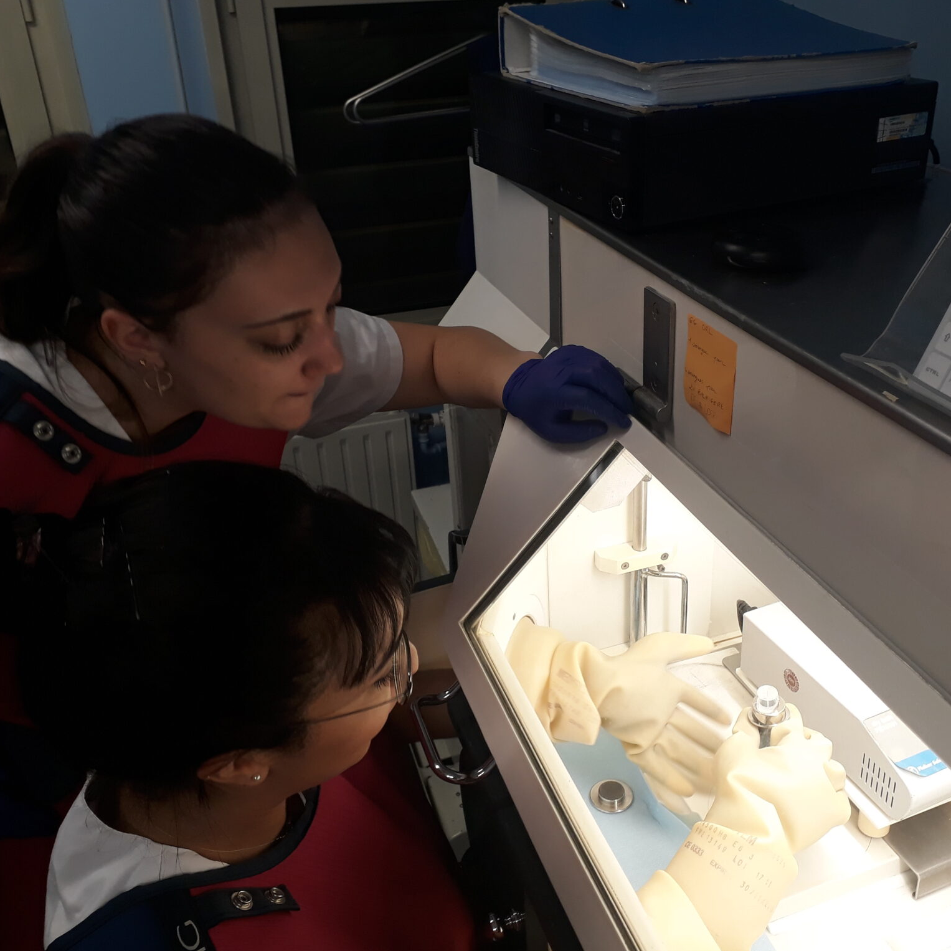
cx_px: 562
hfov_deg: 50.8
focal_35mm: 32
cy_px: 476
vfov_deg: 51.1
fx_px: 995
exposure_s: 1/33
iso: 64
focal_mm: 3.6
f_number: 1.9
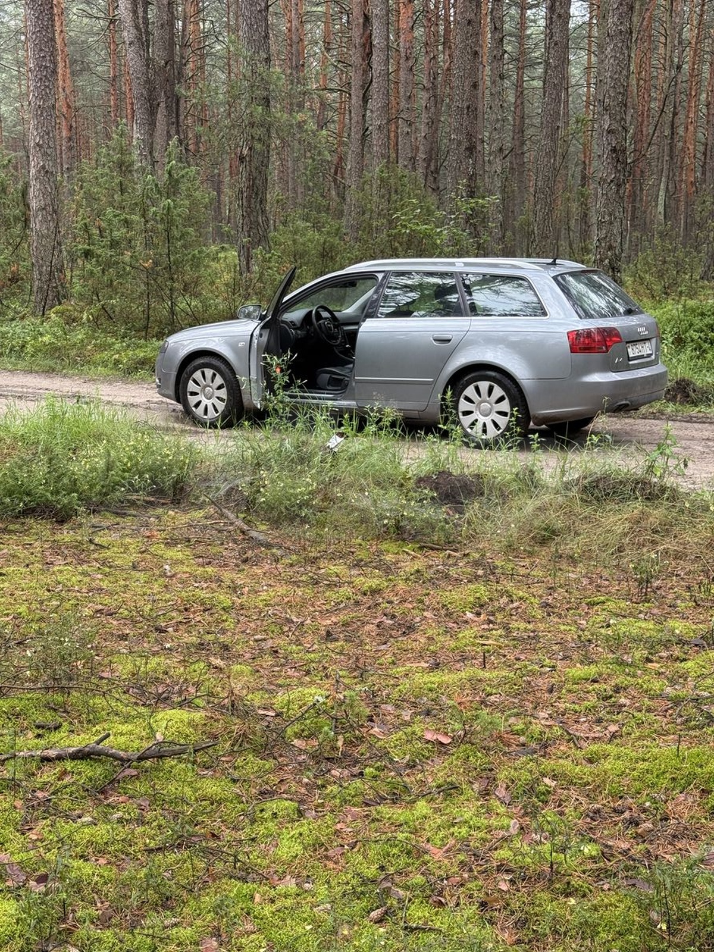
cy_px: 476
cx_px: 357
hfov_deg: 30.3
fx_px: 1320
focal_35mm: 48
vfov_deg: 39.7
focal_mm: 6.76
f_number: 1.78
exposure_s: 1/95
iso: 100
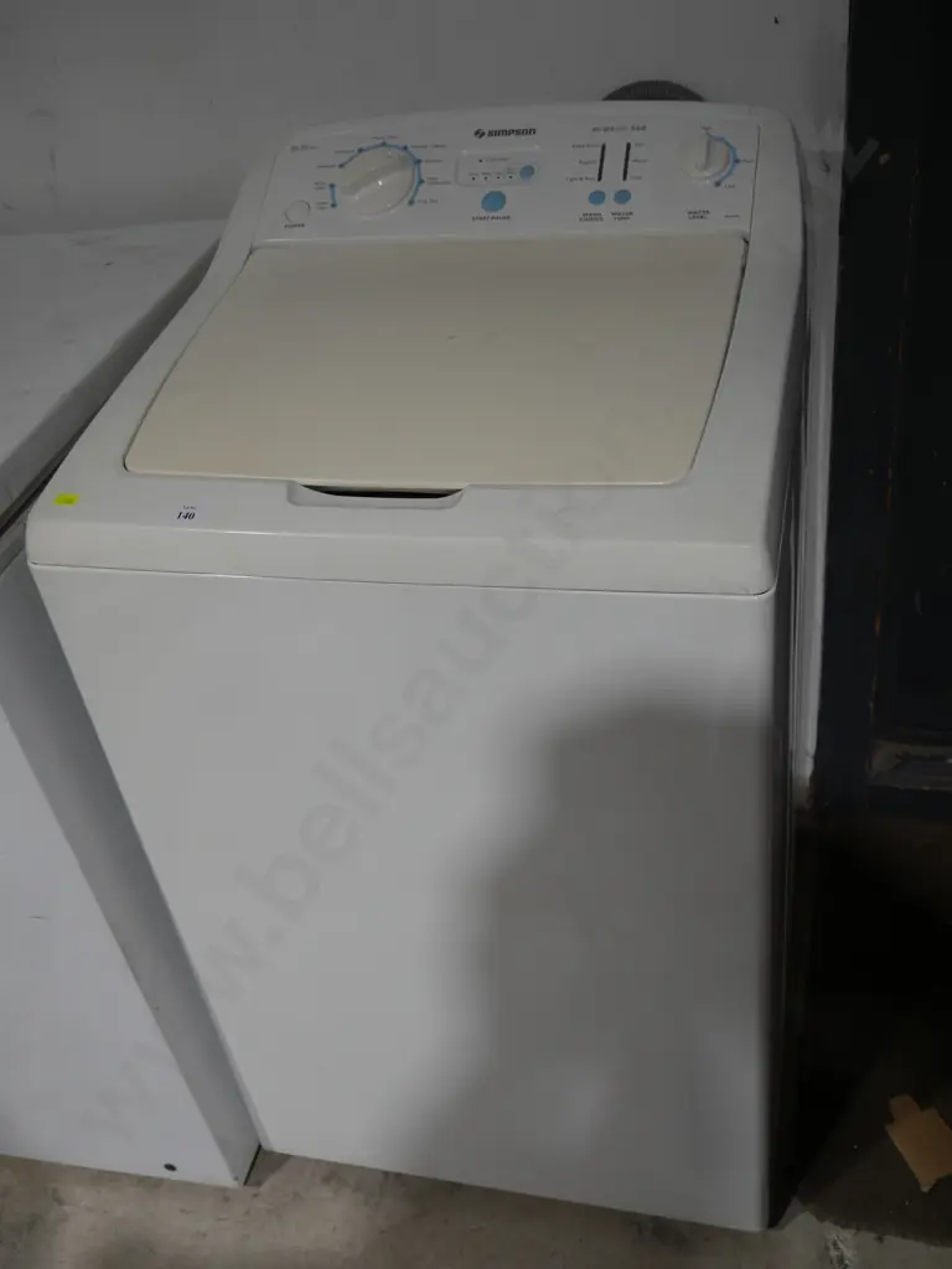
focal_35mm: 36
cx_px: 476
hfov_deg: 39.7
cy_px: 634
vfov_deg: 51.4
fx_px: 1320
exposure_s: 1/80
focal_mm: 18
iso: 200
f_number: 4
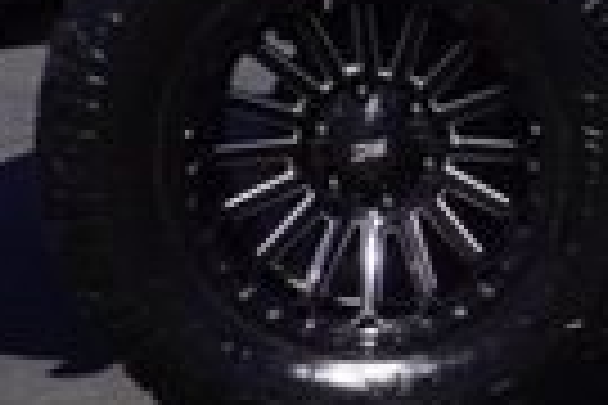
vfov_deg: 3.9
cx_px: 1482
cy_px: -184
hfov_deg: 5.6
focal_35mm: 352
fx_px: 5941
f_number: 11
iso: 100
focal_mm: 31
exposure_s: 1/250
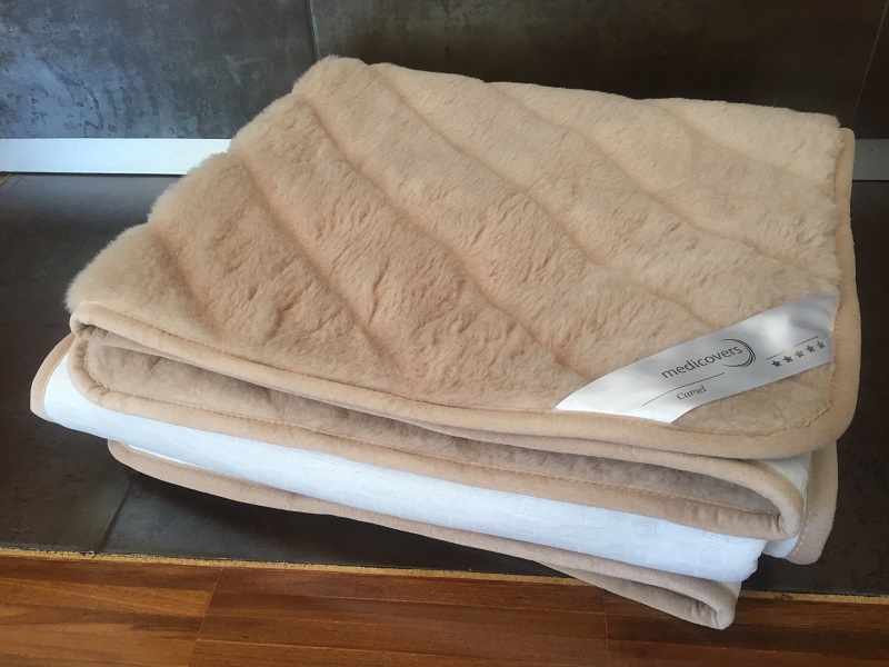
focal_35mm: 29
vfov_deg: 48.2
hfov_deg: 61.7
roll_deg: +2.3
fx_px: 745
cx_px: 444
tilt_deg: -39.0
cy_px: 334
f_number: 2.2
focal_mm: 4.15
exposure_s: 1/33
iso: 50
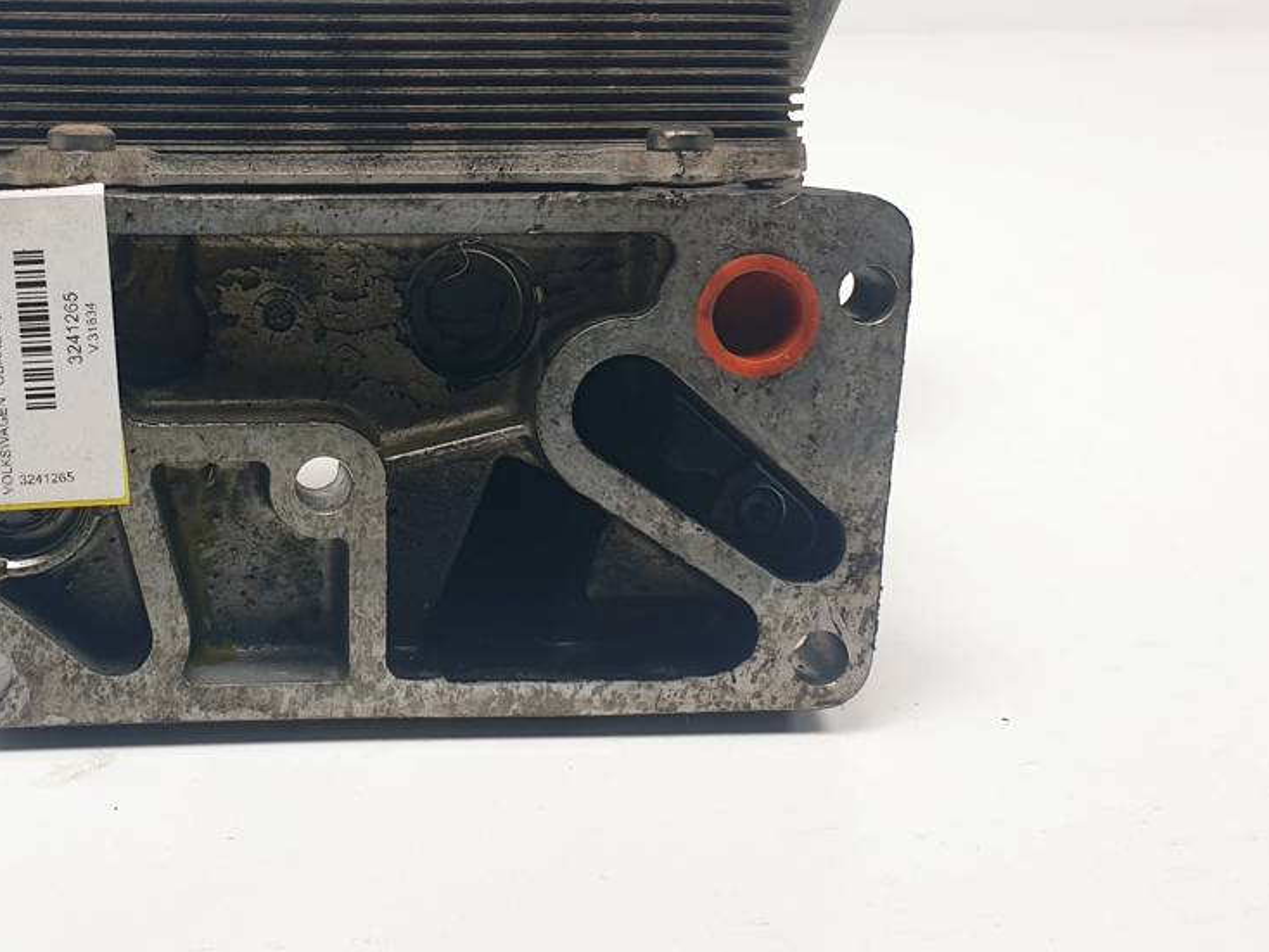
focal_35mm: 51
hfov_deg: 36.5
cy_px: 406
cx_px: 299
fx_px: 1870
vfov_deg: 28.5
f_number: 2.4
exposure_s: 1/264
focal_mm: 4.3
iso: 50
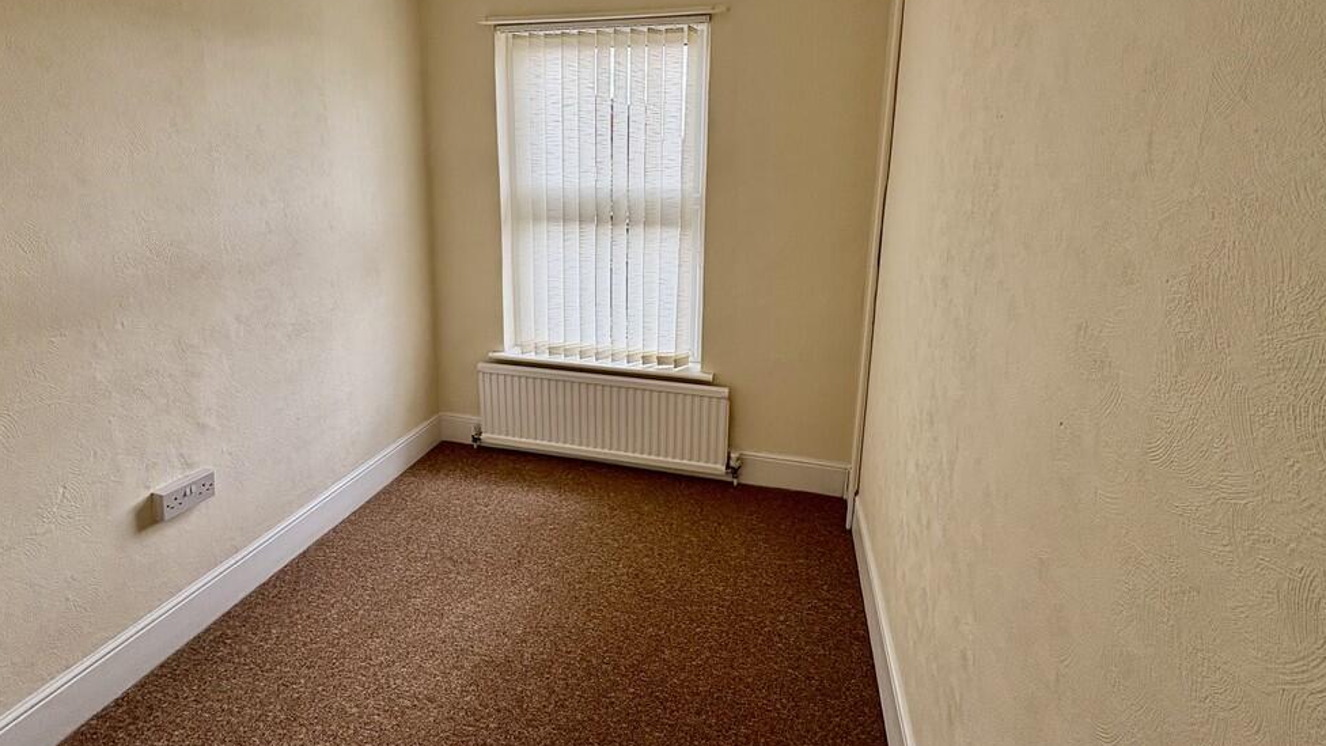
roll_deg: -0.8
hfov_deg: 99.4
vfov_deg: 65.7
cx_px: 667
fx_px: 563
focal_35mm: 16
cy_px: 264
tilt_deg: -10.0
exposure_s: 1/219
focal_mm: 2.22
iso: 40
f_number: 2.2
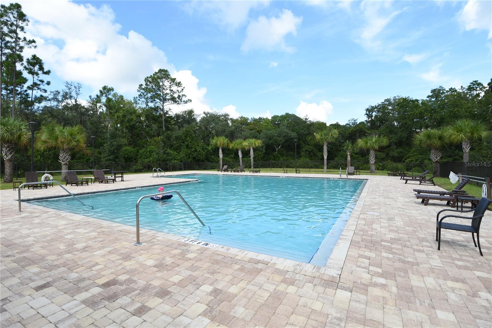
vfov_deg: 72.0
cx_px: 246
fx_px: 225
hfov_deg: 95.0
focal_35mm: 16
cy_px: 164
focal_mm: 11
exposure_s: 1/160
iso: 100
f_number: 6.3
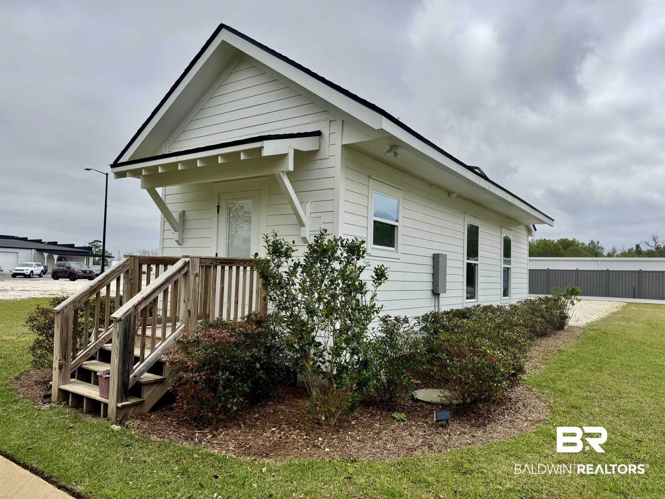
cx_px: 332
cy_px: 250
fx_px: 461
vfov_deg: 56.8
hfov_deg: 71.6
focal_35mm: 24
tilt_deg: +2.7
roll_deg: -1.9
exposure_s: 1/4310
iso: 80
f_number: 1.78
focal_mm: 6.76
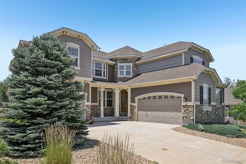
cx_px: 123
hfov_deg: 73.8
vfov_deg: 53.1
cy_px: 82
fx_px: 164
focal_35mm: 24
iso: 64
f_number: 10
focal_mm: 24
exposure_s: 1/60
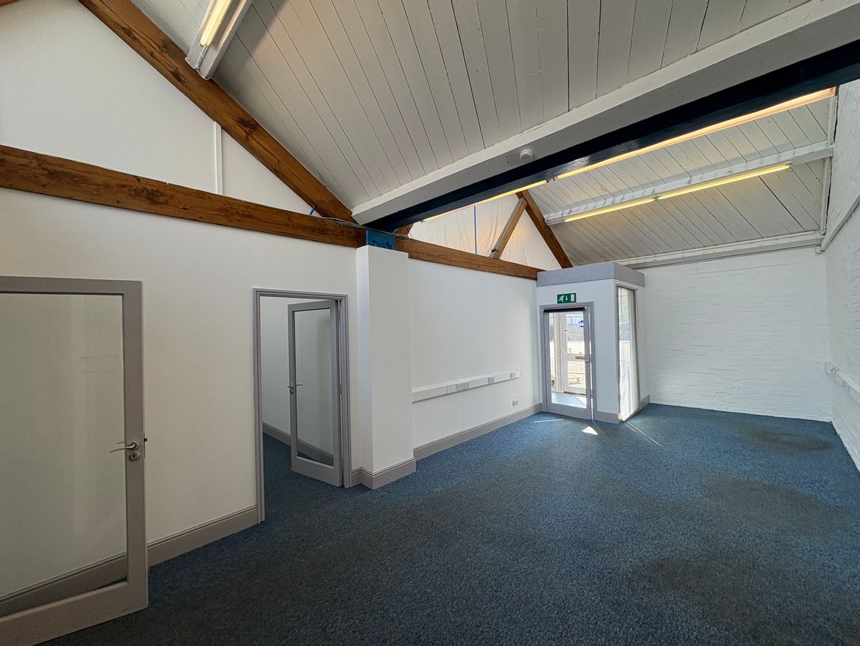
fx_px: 348
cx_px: 430
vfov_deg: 85.7
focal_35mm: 14
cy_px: 323
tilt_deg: +2.1
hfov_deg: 102.1
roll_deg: +1.7
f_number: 2.2
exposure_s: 1/109
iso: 64
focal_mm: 2.22
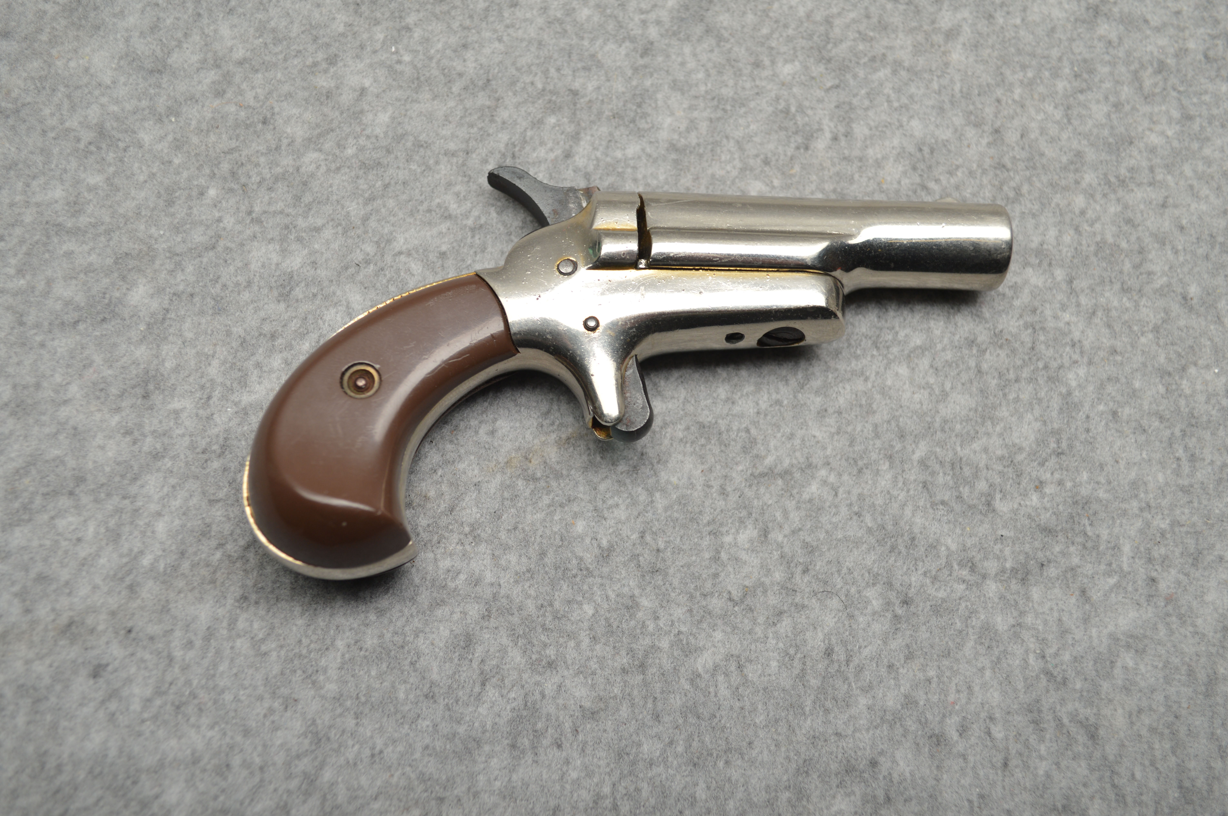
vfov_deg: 36.8
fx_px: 1227
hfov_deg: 53.2
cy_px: 408
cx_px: 614
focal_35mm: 36
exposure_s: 1/200
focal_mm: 24
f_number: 4.5
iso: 100
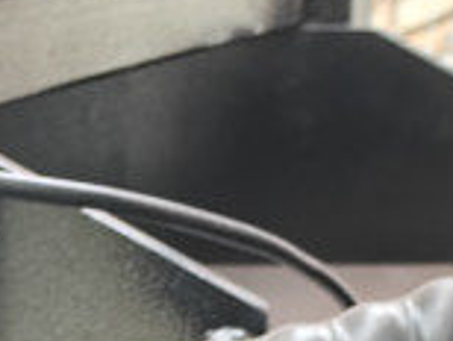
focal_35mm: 161
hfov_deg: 10.5
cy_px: -220
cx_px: 1082
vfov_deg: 8.9
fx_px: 2110
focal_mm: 5.59
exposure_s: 1/100
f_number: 1.8
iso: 160
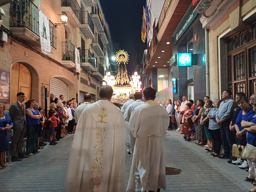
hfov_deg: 69.4
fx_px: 185
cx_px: 128
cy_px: 96
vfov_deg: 54.9
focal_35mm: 25
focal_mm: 4.65
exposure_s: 1/25
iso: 500
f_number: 1.8
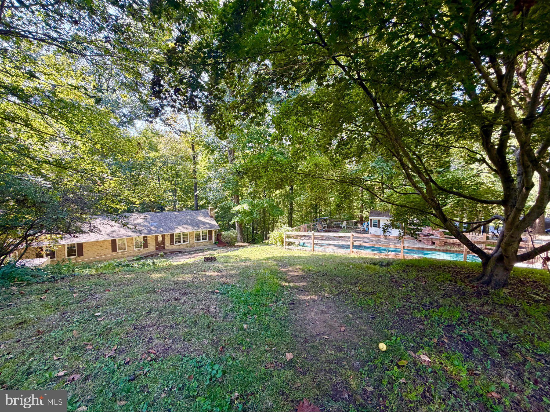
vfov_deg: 85.7
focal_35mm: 14
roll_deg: -0.1
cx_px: 275
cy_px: 206
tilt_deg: -4.8
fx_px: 222
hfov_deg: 102.1
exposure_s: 1/121
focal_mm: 2.22
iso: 100
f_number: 2.2
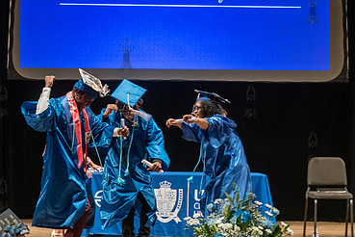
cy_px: 147
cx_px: 126
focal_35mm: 198
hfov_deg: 10.4
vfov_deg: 6.9
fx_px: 1952
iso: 5000
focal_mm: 125
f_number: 4
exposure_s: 1/200
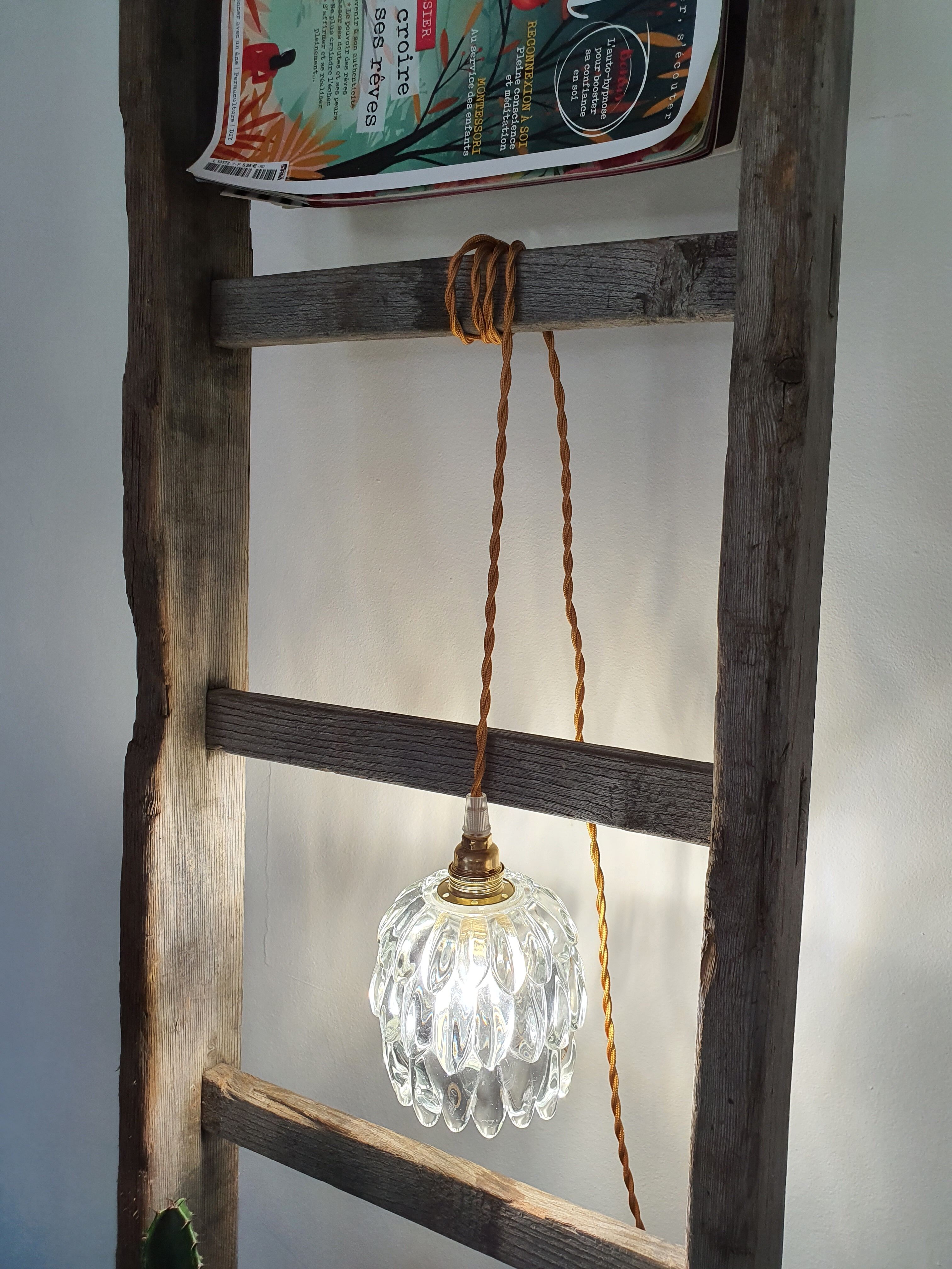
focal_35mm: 26
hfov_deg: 53.1
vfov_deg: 67.3
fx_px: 953
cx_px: 476
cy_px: 634
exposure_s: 1/100
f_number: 2.4
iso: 80
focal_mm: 4.3
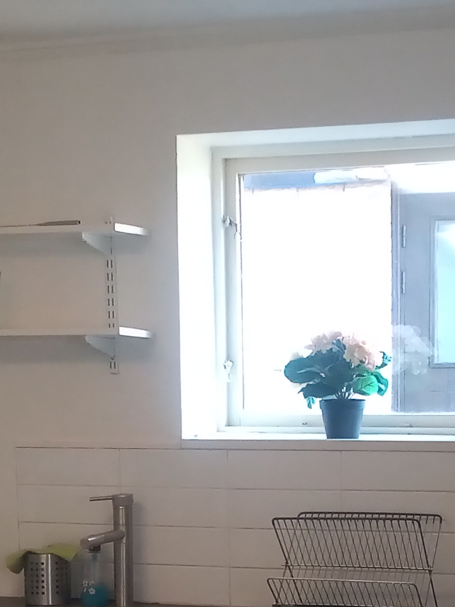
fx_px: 1244
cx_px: 253
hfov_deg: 20.7
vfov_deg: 26.6
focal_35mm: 71
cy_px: 523
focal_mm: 3.54
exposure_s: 1/60
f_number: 2
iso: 363
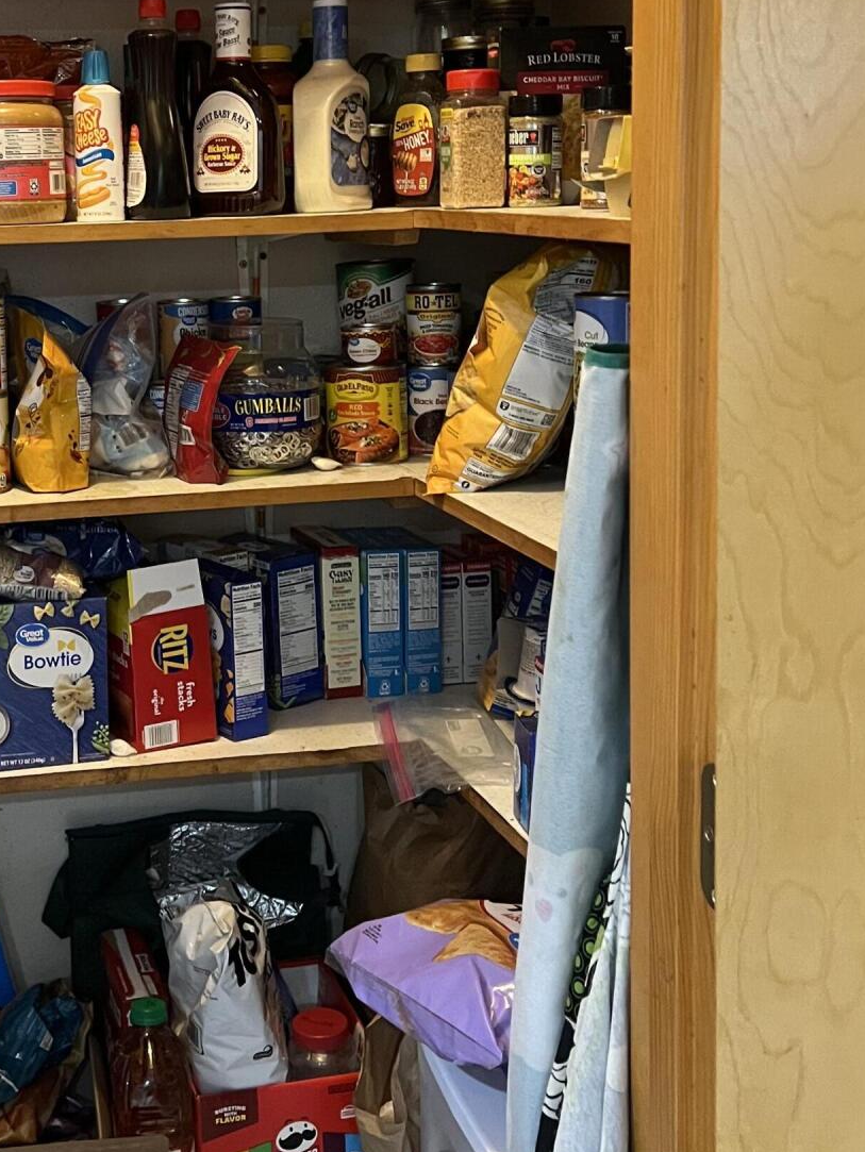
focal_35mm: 48
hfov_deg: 29.4
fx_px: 1598
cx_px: 142
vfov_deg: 38.9
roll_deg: +1.4
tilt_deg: -6.2
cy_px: 338
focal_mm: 5.7
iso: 640
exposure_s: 1/40
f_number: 1.5
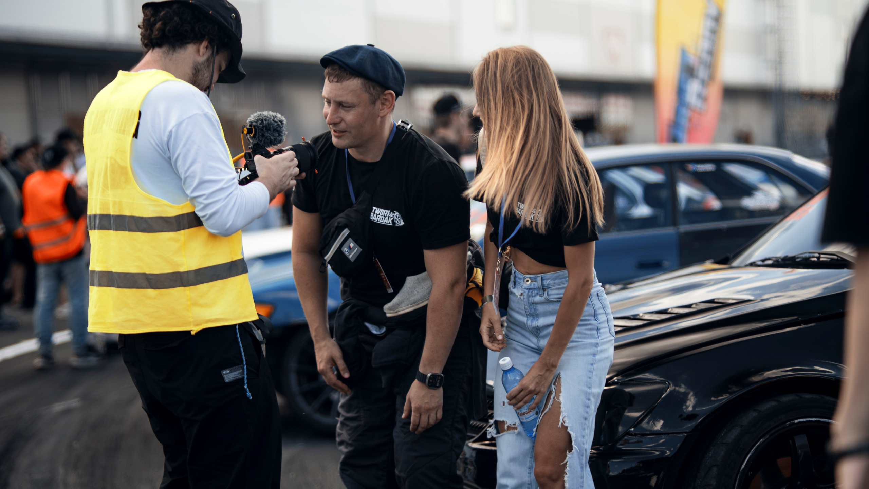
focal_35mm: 89
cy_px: 244
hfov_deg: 23.9
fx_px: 2052
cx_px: 434
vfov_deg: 13.6
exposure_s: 1/250
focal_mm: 85
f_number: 1.8
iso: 100
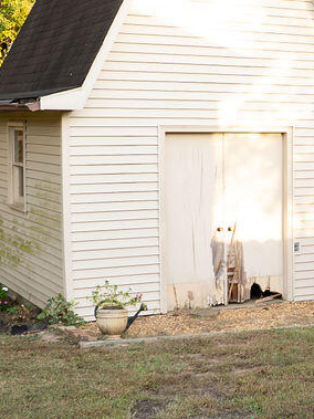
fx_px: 944
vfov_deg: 25.0
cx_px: 465
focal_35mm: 78
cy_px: 210
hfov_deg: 17.1
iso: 500
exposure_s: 1/250
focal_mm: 20
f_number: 4.5
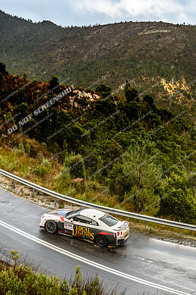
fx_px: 465
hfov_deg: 23.8
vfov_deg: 35.1
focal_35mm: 57
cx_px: 98
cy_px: 148
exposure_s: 1/800
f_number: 4.5
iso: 400
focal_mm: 38
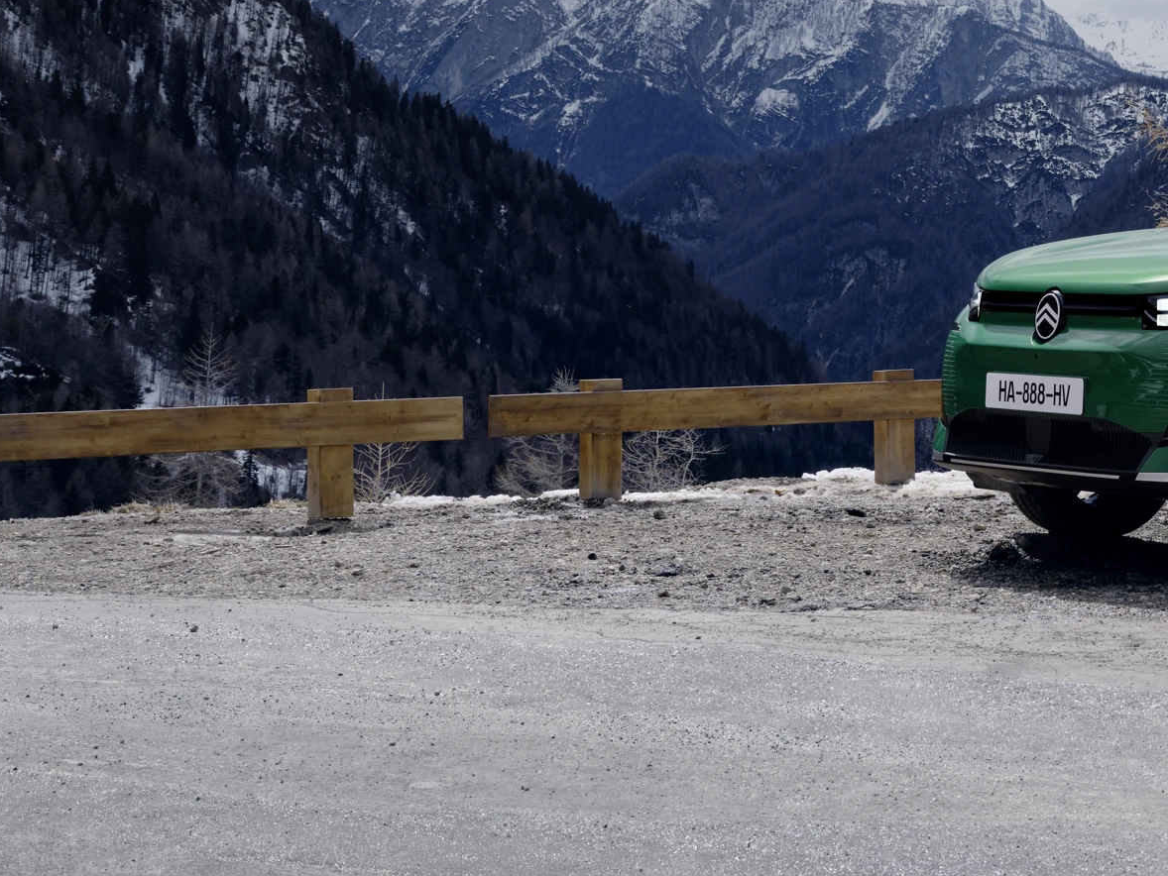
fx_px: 2835
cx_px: 1291
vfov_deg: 17.3
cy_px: 65
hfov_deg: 22.0
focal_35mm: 84
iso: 200
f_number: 11
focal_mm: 41.8
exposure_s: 1/160
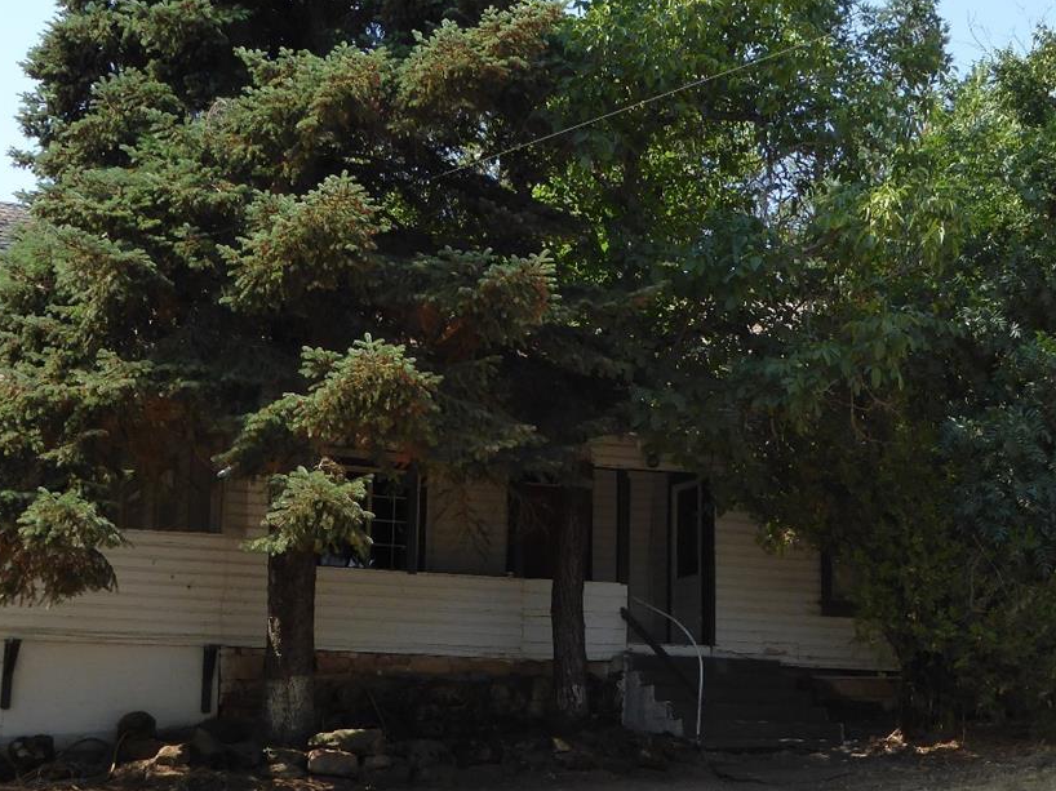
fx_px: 2013
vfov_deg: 22.2
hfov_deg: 29.3
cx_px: 642
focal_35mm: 66
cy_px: 444
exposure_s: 1/500
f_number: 3.7
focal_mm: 6.3
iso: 160
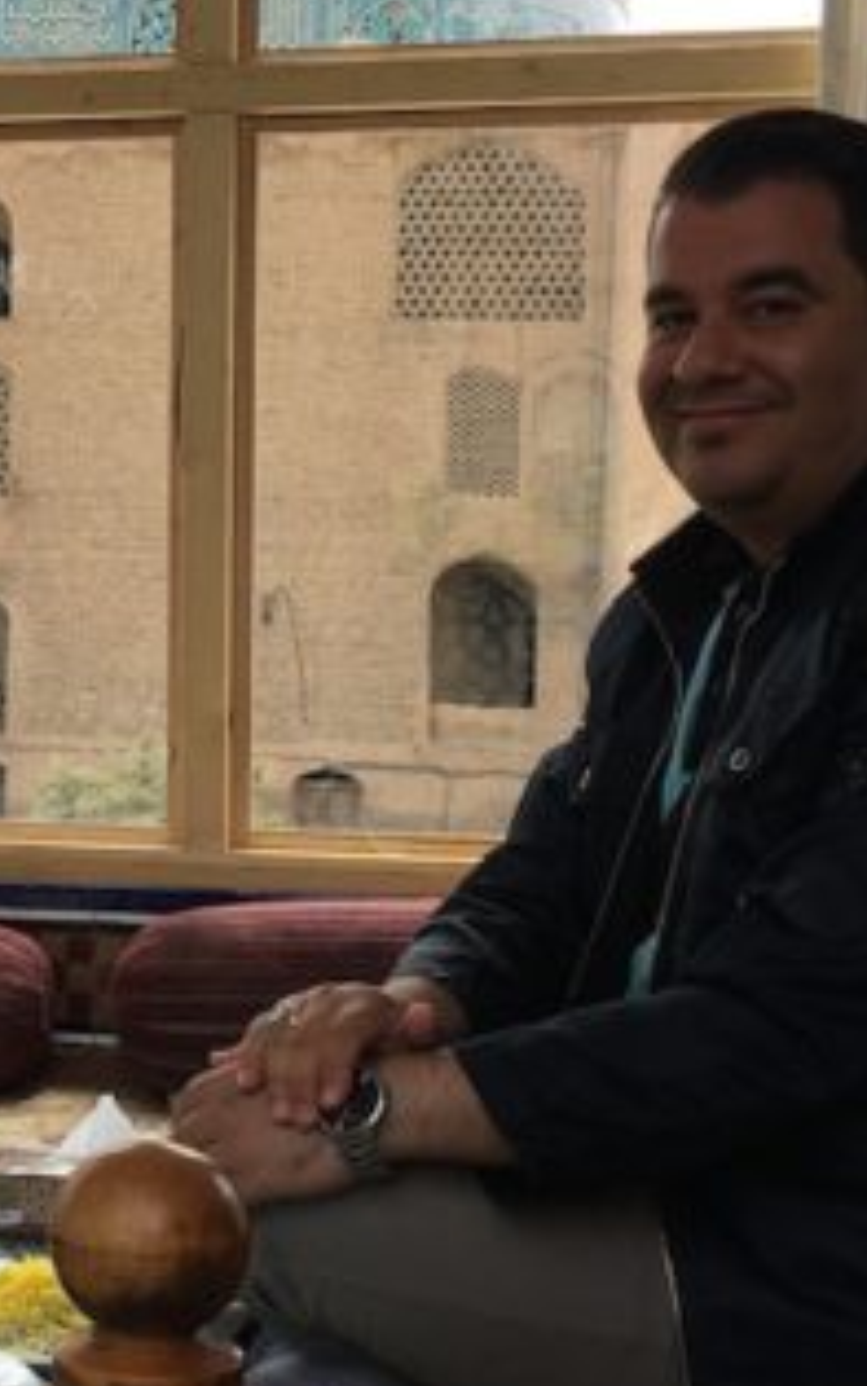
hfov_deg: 16.9
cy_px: 678
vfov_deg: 27.5
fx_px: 2834
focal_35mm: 75
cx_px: -44
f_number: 2.2
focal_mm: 4.15
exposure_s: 1/620
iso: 25
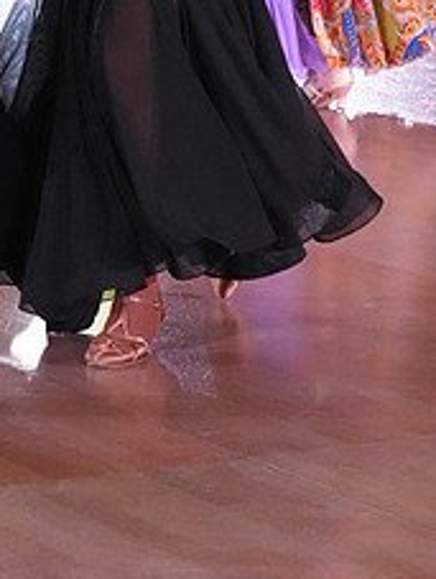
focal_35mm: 282
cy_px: -107
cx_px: 80
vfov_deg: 7.0
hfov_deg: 5.3
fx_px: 4723
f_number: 7.1
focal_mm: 77
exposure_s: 1/400
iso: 10000
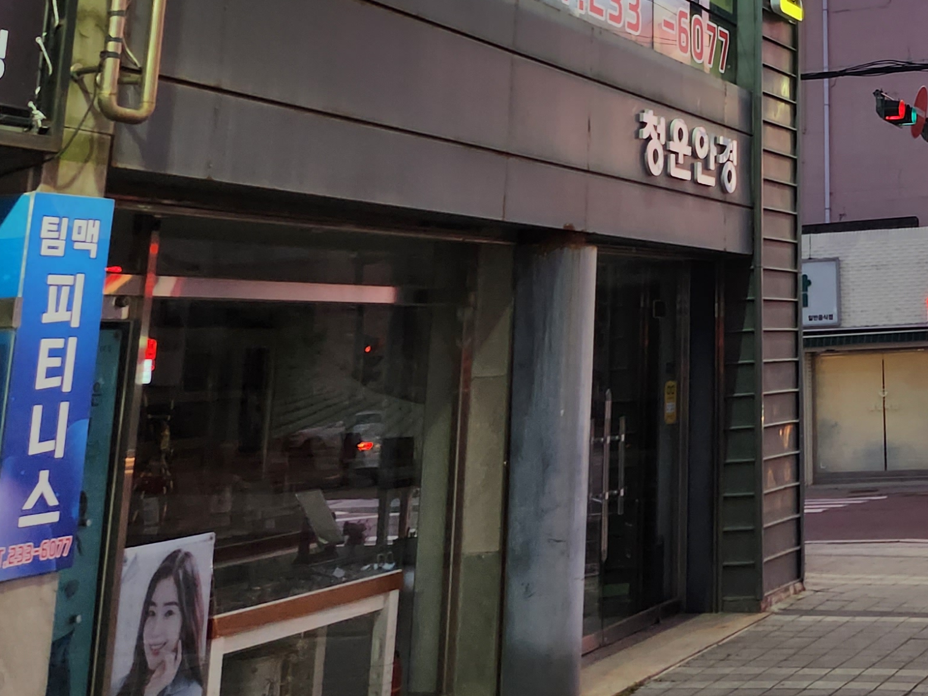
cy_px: -115
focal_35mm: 59
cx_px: 985
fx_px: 1582
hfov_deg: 29.9
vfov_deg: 23.0
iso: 125
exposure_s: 1/120
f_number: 1.8
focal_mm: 5.4
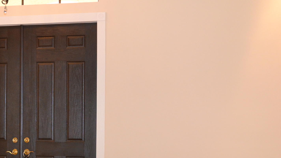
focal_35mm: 86
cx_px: -4
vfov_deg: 14.0
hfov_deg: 23.6
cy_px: 130
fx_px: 641
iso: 1000
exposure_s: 1/60
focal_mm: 26
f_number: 4.2
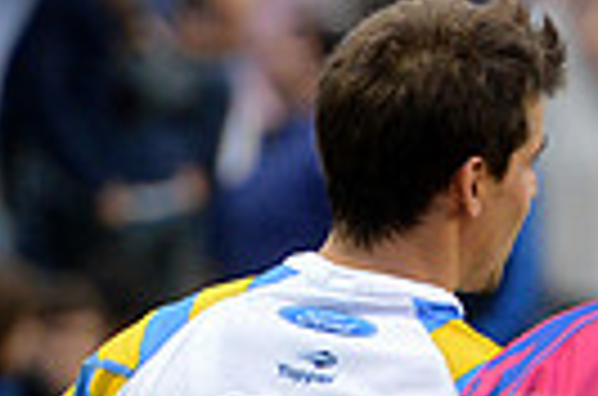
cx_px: 1277
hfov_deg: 1.7
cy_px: 727
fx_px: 19571
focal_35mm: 1181
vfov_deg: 1.2
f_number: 4
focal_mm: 270
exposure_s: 1/500
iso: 2500
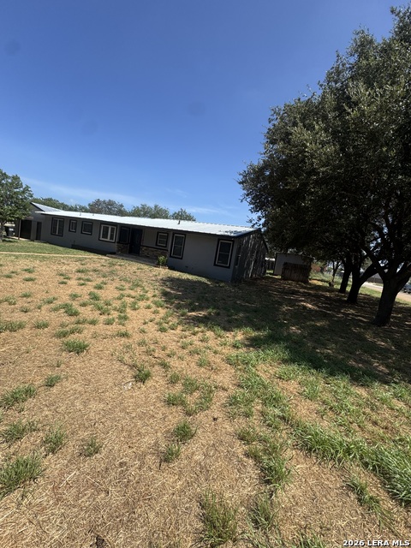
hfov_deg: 85.7
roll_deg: -7.2
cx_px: 206
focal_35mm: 14
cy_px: 274
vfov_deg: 102.1
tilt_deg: -2.6
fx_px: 222
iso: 50
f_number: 2.2
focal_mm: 2.22
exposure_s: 1/1672
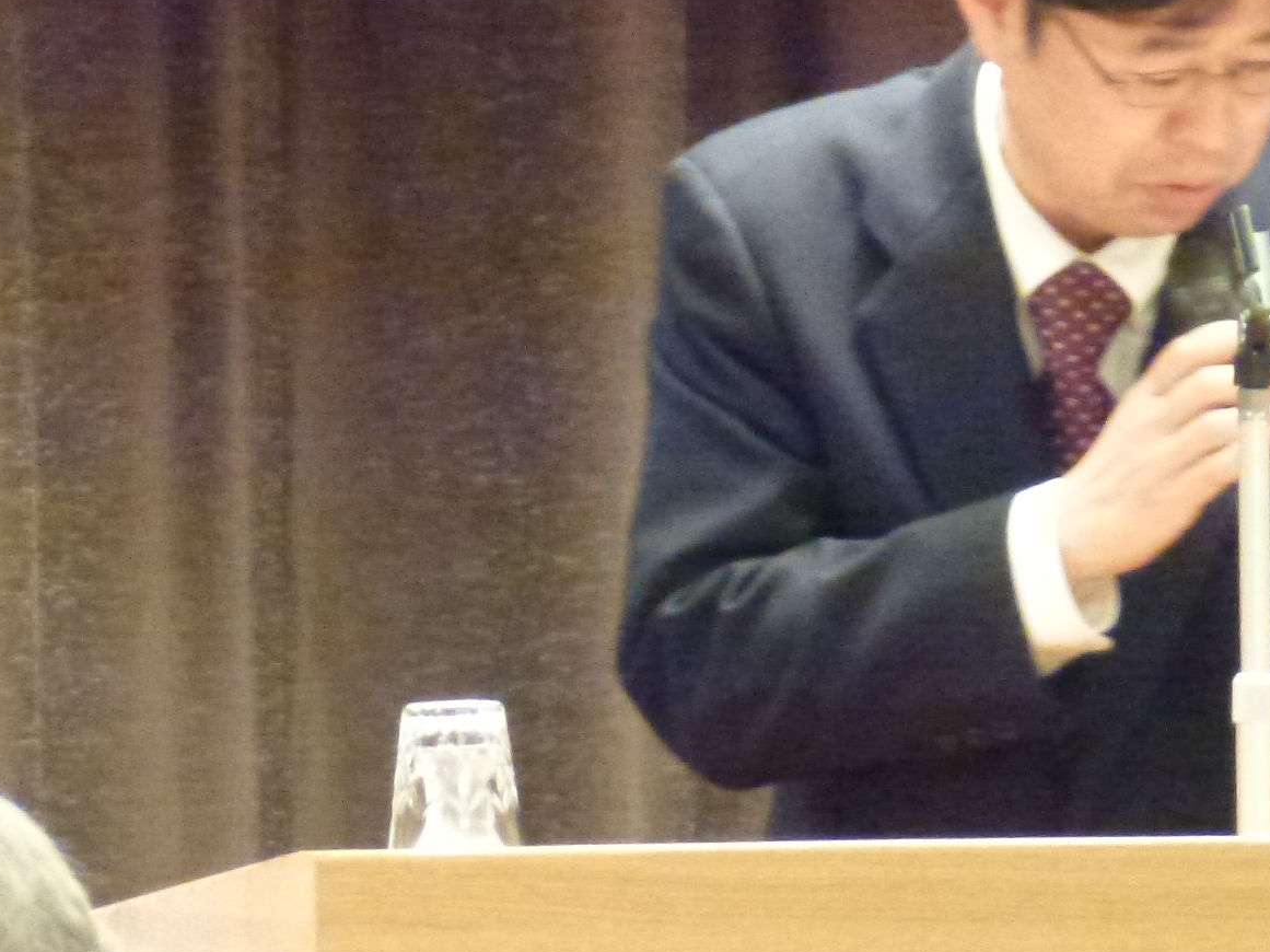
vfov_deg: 1.8
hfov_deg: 2.3
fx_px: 31065
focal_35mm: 847
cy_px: 232
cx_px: 893
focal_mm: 68.8
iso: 1250
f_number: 5.9
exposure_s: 1/8
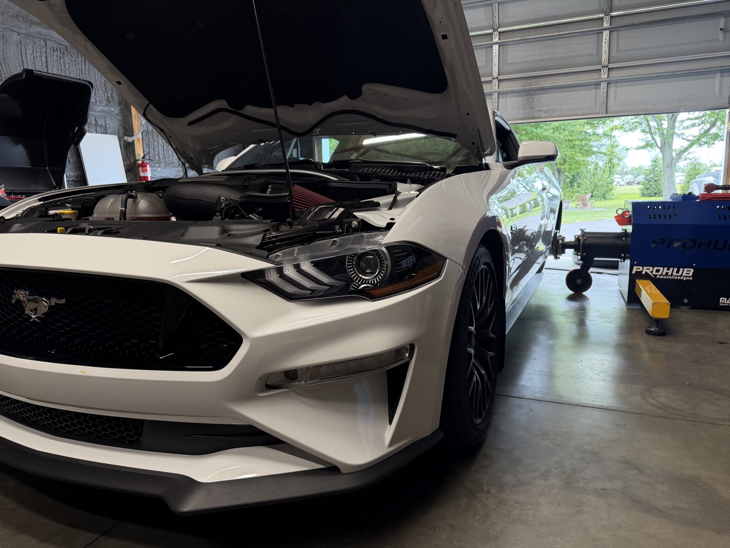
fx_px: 506
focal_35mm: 24
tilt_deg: -9.1
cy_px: 274
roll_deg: +1.8
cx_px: 365
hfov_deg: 71.6
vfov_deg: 56.8
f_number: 1.78
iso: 200
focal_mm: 6.76
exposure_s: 1/120
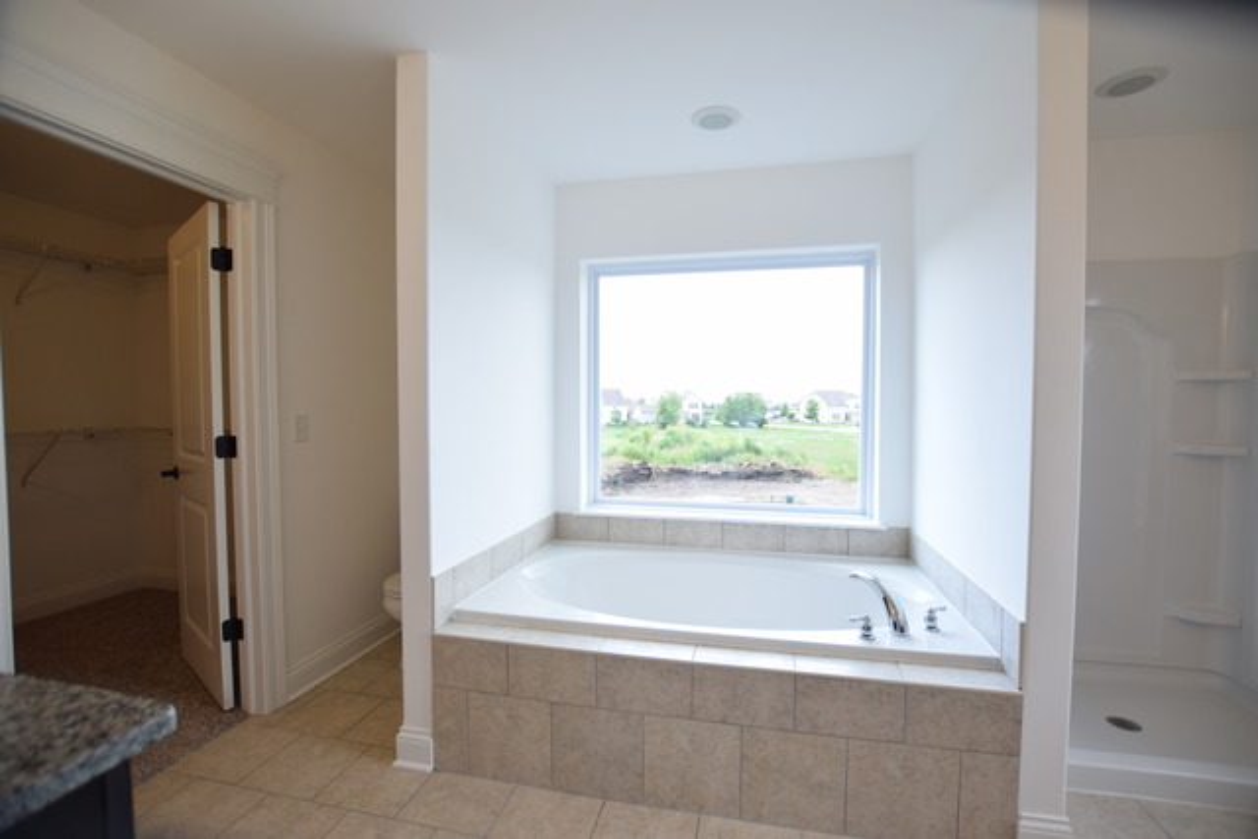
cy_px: 420
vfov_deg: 77.4
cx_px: 629
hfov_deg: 100.4
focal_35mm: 15
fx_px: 524
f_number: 3.5
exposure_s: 1/400
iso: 400
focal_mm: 10
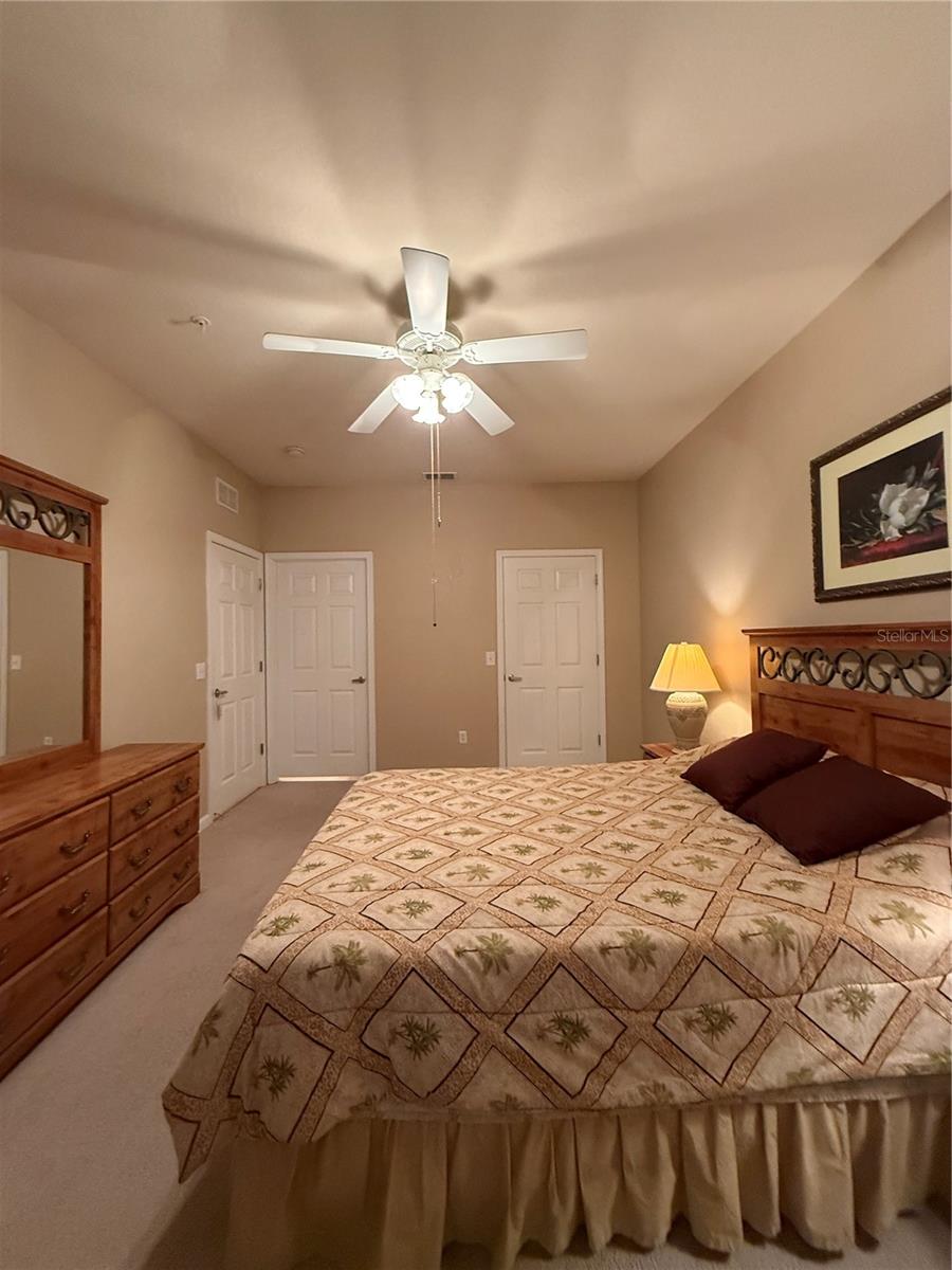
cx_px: 476
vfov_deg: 102.1
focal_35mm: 14
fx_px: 513
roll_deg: +1.6
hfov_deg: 85.7
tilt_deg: +1.6
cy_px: 635
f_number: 2.2
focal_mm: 2.22
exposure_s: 1/60
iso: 640
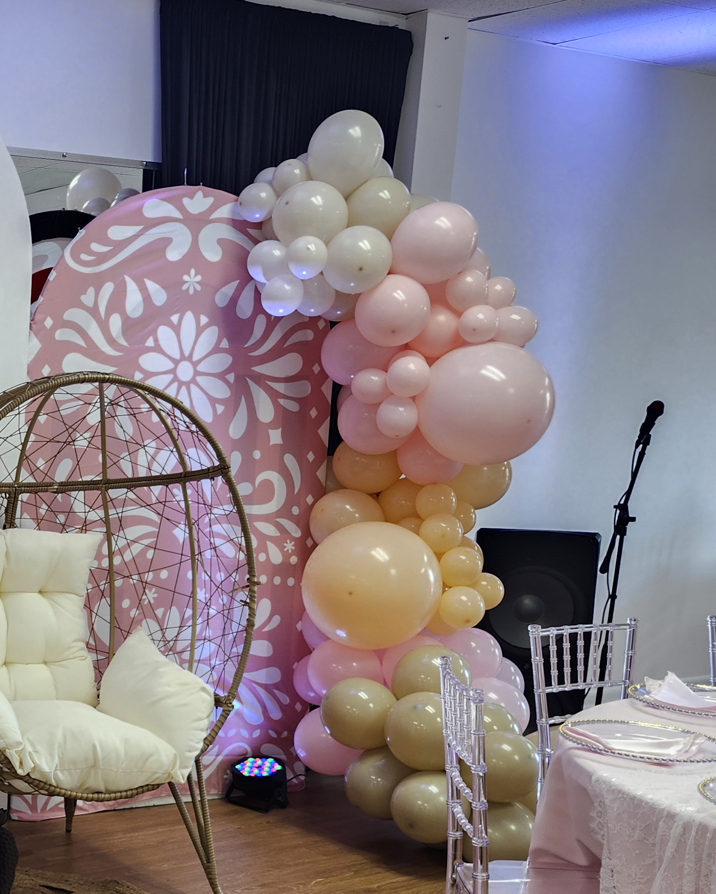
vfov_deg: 38.9
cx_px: -181
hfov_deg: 27.5
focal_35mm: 47
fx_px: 1245
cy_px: 625
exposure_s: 1/50
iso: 125
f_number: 1.8
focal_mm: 5.54
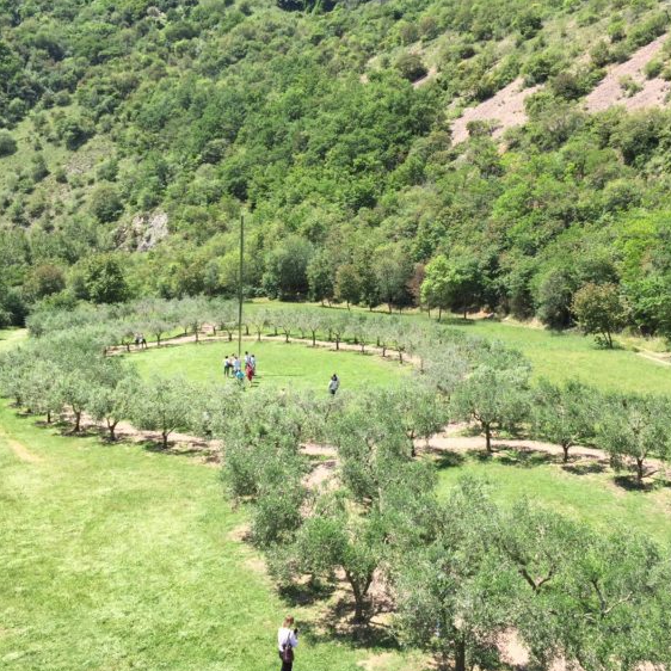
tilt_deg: -5.0
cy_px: 341
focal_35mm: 35
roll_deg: -2.2
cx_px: 378
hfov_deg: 47.1
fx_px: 768
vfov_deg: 47.2
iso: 32
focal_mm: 4.15
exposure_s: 1/898
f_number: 2.2
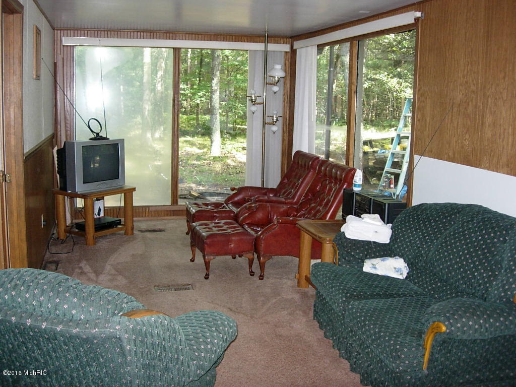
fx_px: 566
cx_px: 258
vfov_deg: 37.7
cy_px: 194
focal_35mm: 38
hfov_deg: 49.0
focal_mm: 7.8
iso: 163
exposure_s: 1/132
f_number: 2.8
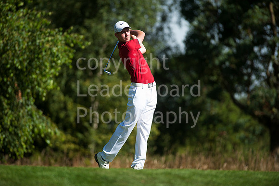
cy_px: 93
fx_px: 2324
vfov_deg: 4.6
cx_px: 140
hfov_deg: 6.9
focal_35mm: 300
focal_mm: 300
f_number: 4
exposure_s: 1/2000
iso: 200
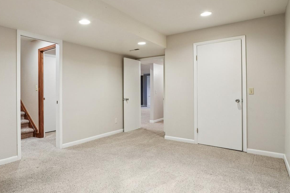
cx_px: 100
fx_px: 174
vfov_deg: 57.9
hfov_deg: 77.3
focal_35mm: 22
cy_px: 93
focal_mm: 11
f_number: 8
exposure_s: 1/15
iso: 800
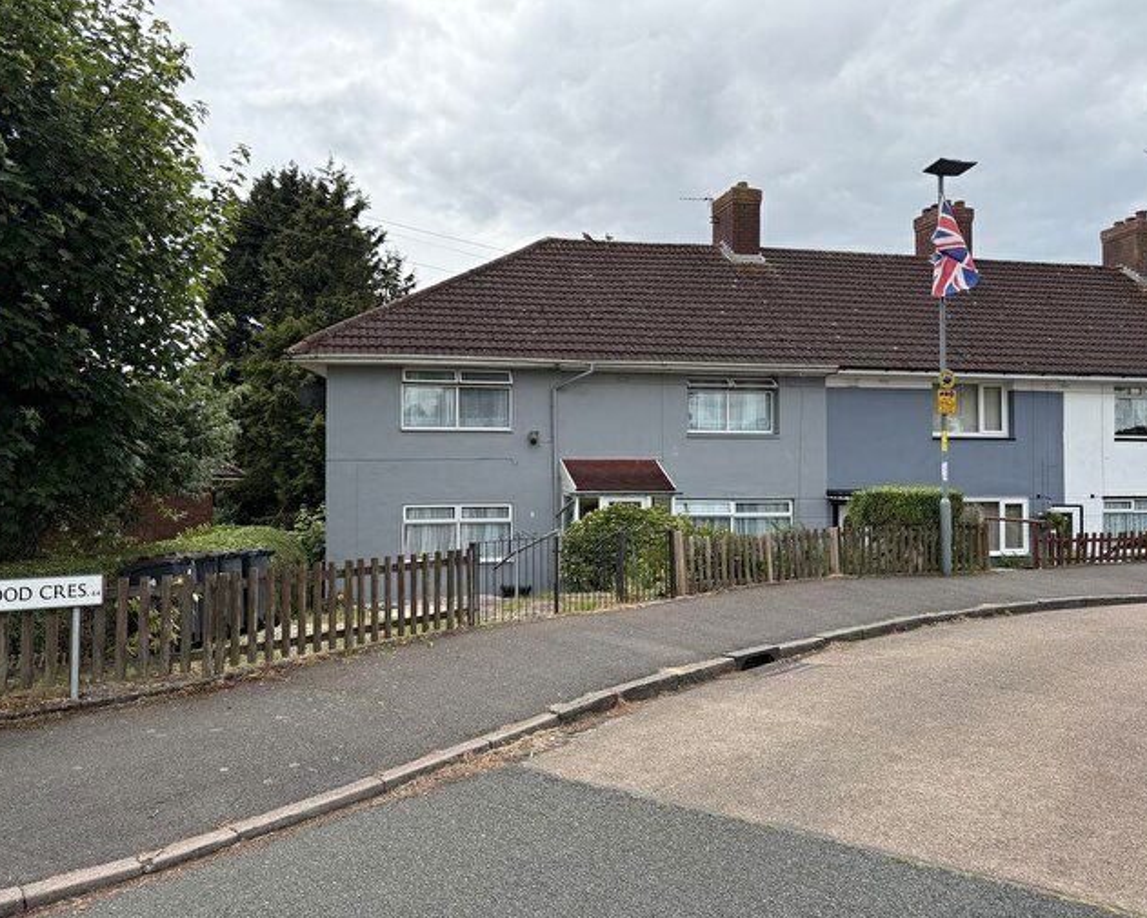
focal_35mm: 26
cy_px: 446
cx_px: 529
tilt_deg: +0.5
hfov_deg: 65.9
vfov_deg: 54.9
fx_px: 883
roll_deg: +0.3
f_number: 1.78
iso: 100
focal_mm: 6.76
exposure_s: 1/4673
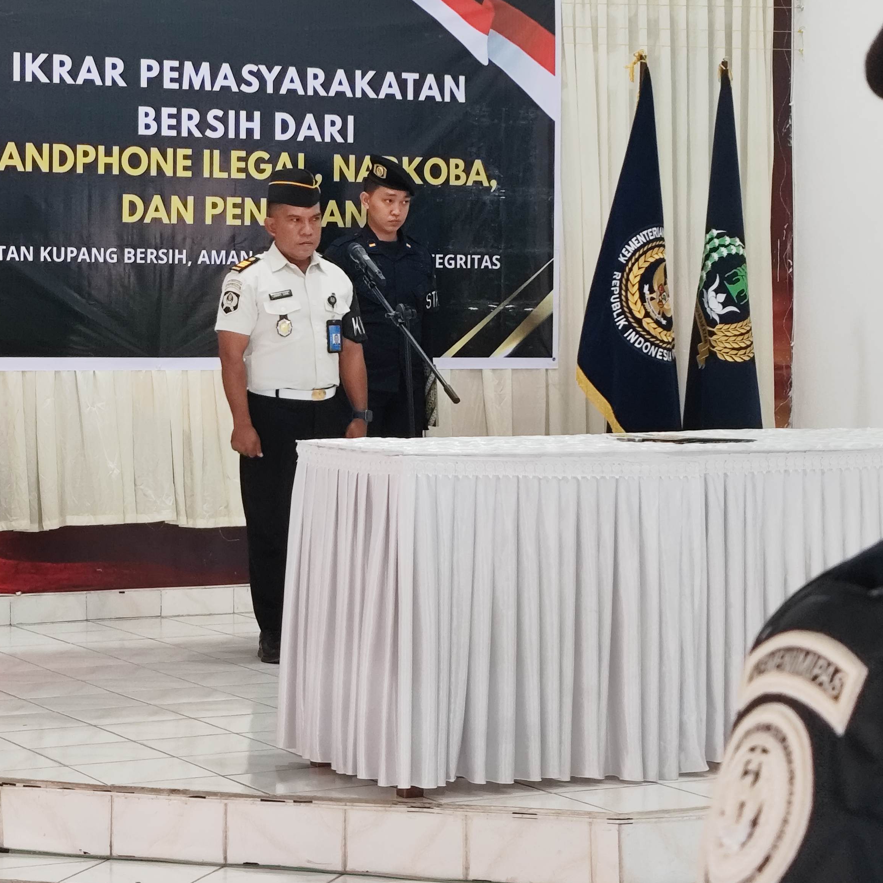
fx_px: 2540
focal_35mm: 88
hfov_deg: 19.7
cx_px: 382
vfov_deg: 19.7
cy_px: 288
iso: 200
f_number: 1.79
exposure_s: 1/33.3
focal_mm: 4.71
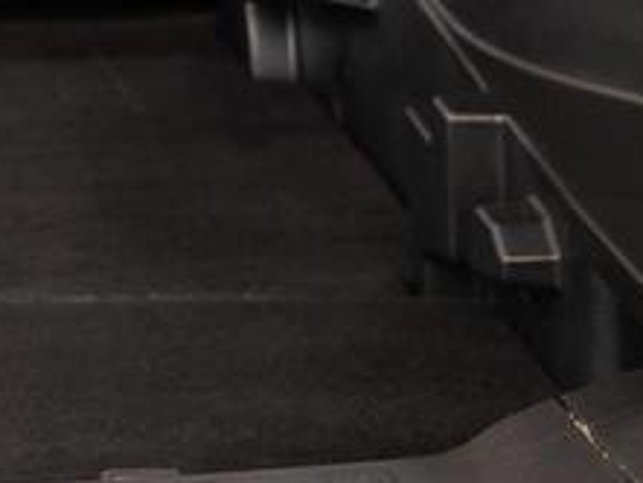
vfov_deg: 5.0
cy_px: -791
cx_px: -716
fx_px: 5371
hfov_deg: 6.6
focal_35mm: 289
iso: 100
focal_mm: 46.1
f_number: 5.6
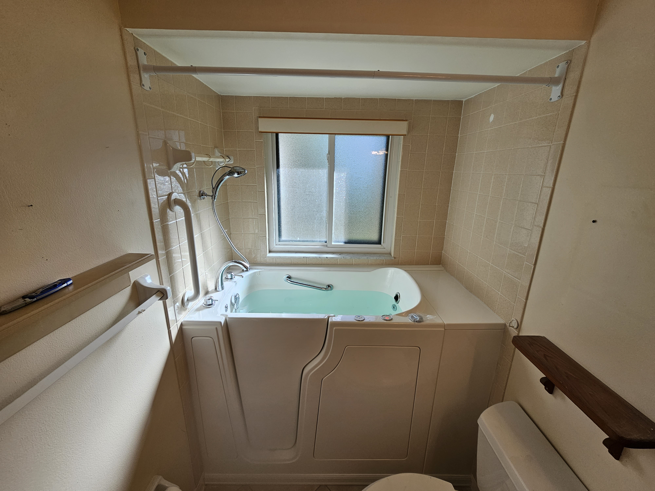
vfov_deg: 89.9
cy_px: 246
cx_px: 328
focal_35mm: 13
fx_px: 246
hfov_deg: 106.2
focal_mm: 2.2
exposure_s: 1/146
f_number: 2.2
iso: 50
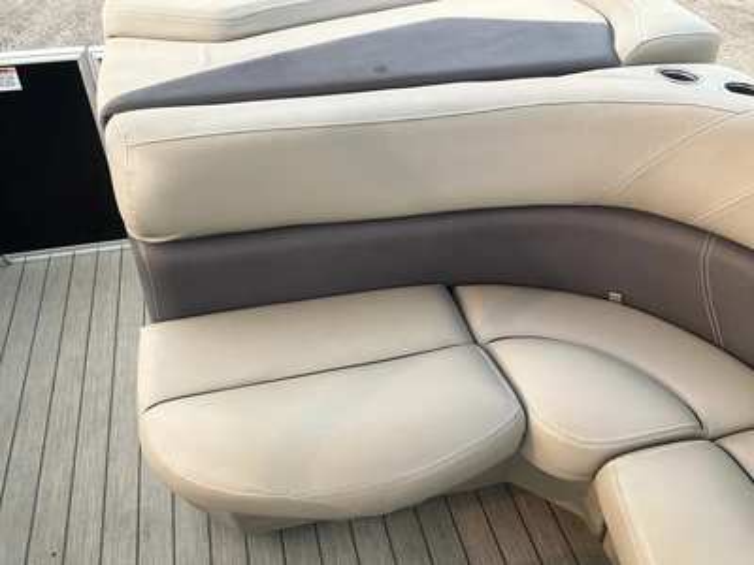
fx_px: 632
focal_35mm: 29
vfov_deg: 48.2
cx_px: 377
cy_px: 282
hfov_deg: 61.7
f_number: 1.8
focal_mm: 3
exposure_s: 1/177
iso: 20
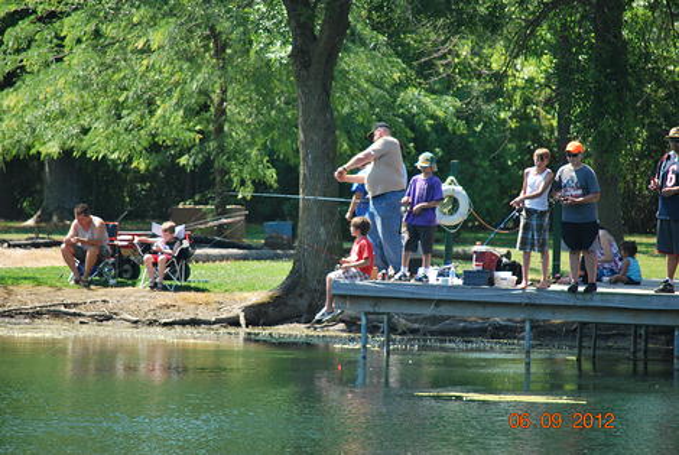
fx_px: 8501
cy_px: 228
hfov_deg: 4.6
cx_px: 340
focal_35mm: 450
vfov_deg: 3.1
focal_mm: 300
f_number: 5.6
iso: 400
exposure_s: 1/500
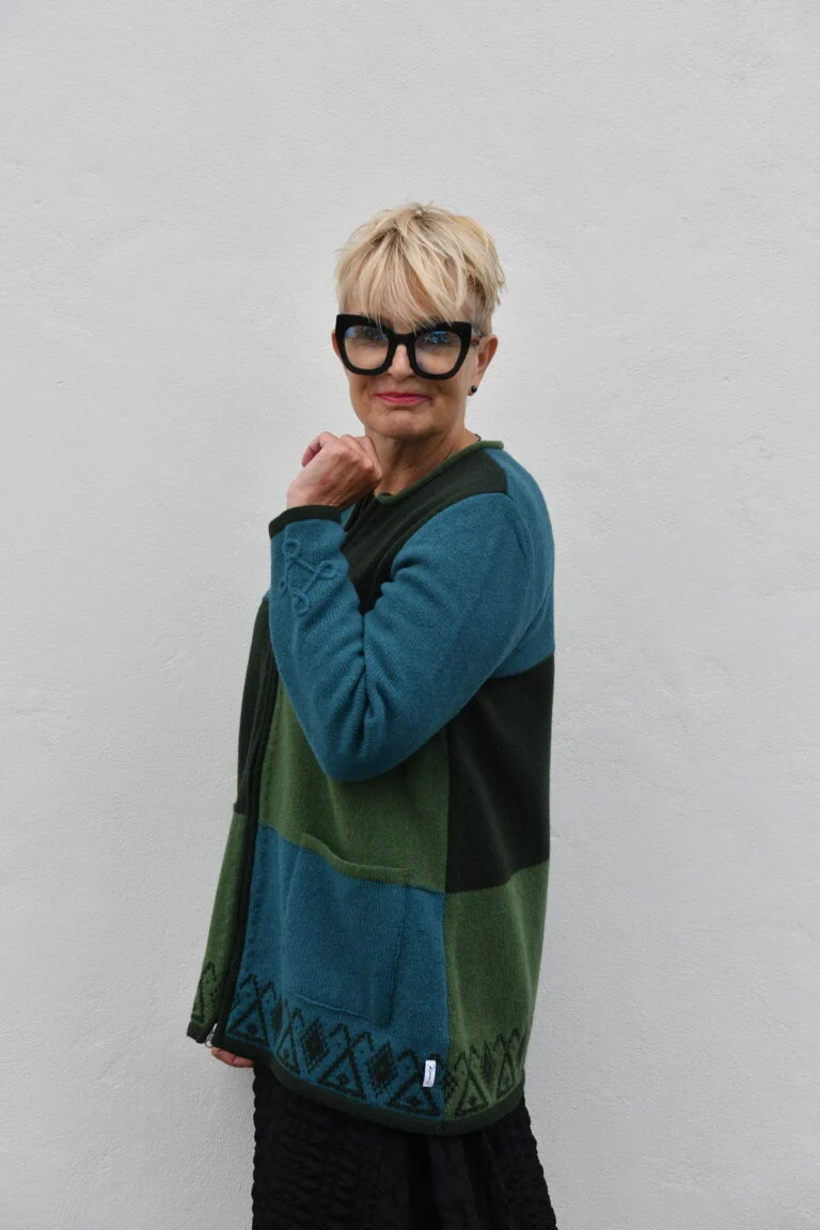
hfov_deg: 19.5
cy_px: 615
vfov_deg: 28.8
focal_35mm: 70
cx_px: 410
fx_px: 2391
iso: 1600
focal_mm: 70
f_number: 11
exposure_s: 1/500
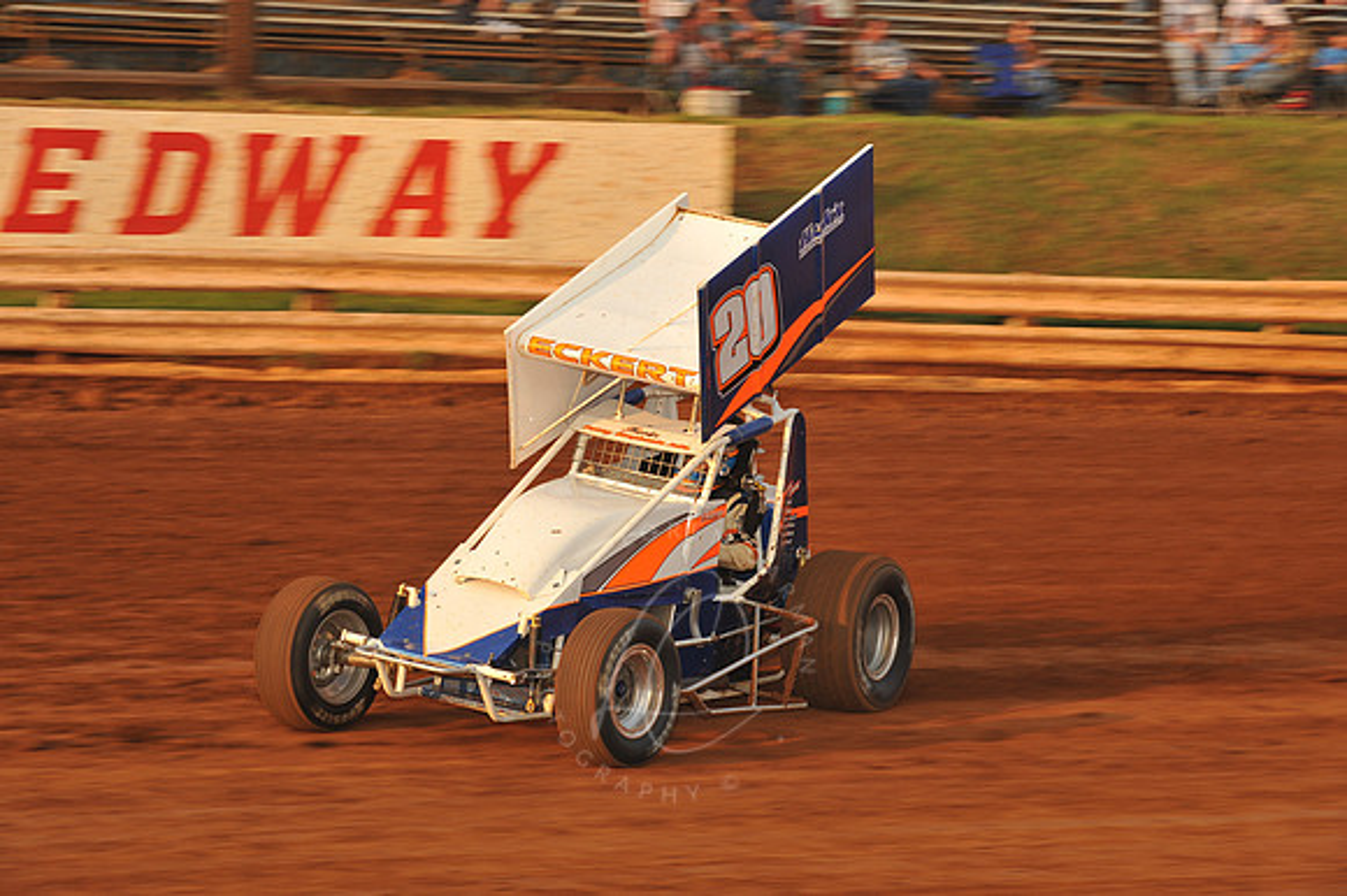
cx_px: 674
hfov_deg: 17.1
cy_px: 448
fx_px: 4487
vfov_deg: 11.4
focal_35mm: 120
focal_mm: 120
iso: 500
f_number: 10
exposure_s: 1/320
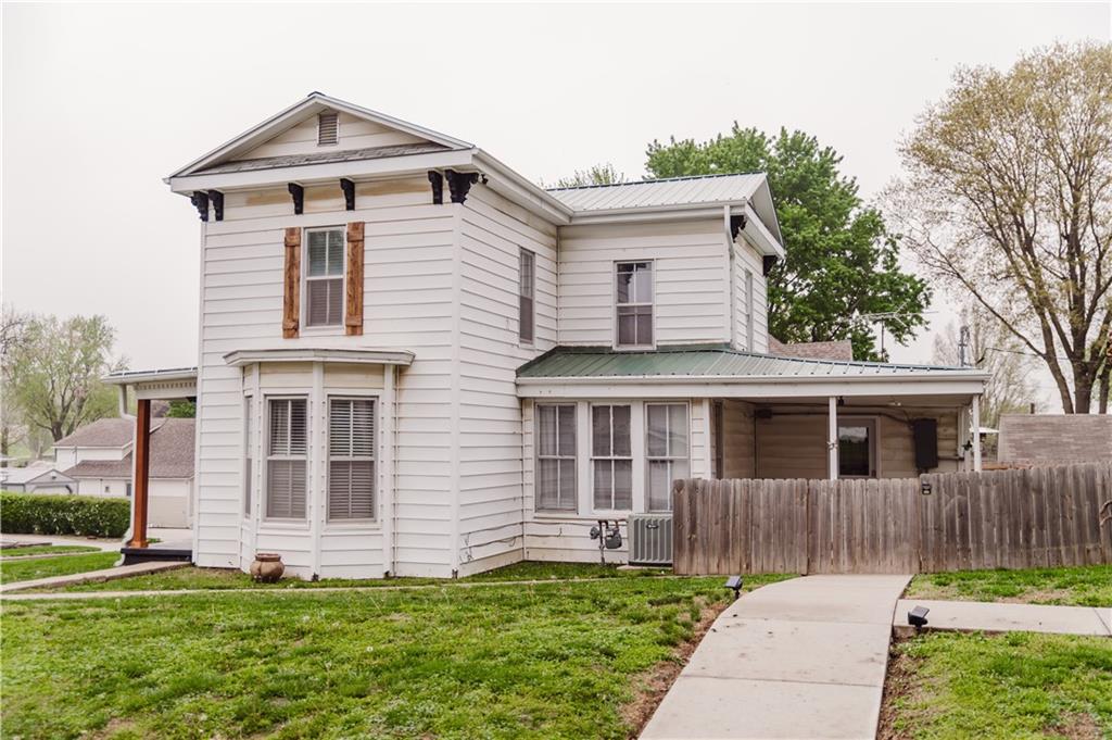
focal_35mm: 35
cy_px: 370
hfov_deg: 54.5
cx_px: 556
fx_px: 1080
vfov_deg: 37.8
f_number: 2.8
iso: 100
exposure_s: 1/1250
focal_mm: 35
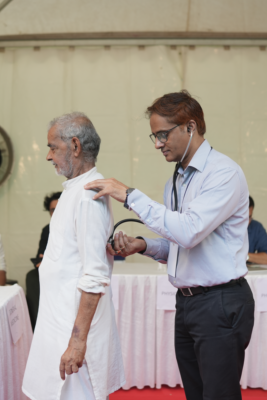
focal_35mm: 53
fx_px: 590
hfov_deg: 25.5
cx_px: 136
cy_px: 200
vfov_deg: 37.5
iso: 320
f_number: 2
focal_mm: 35
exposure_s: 1/1600
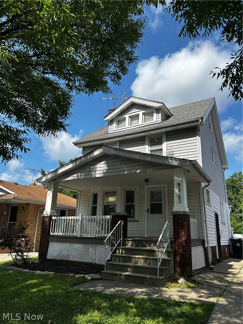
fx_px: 243
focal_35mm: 26
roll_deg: -3.7
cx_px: 122
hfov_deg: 53.1
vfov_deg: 67.3
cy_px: 162
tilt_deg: +14.0
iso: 50
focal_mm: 5.7
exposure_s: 1/3356
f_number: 1.5
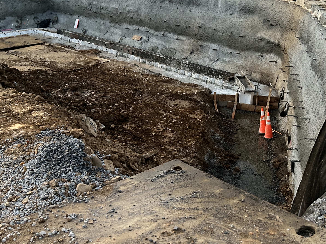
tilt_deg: -21.3
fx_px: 414
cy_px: 107
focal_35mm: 44
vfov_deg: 32.8
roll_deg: +0.2
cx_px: 179
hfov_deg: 42.9
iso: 640
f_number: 1.5
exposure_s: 1/32
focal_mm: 5.7
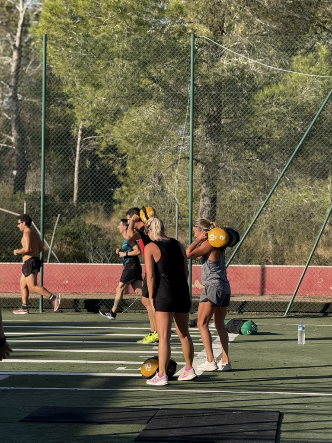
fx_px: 1535
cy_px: 222
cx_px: 166
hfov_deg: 12.3
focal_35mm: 120
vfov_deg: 16.4
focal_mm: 15.66
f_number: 2.8
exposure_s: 1/767
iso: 64
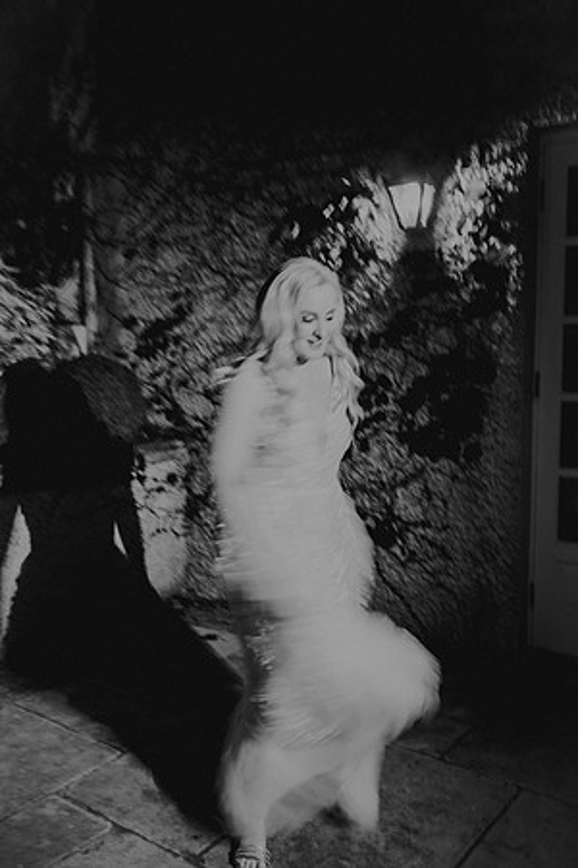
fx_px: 843
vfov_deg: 54.4
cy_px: 434
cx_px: 289
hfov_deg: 37.9
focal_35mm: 35
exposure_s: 1/15
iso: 1250
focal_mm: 35
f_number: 5
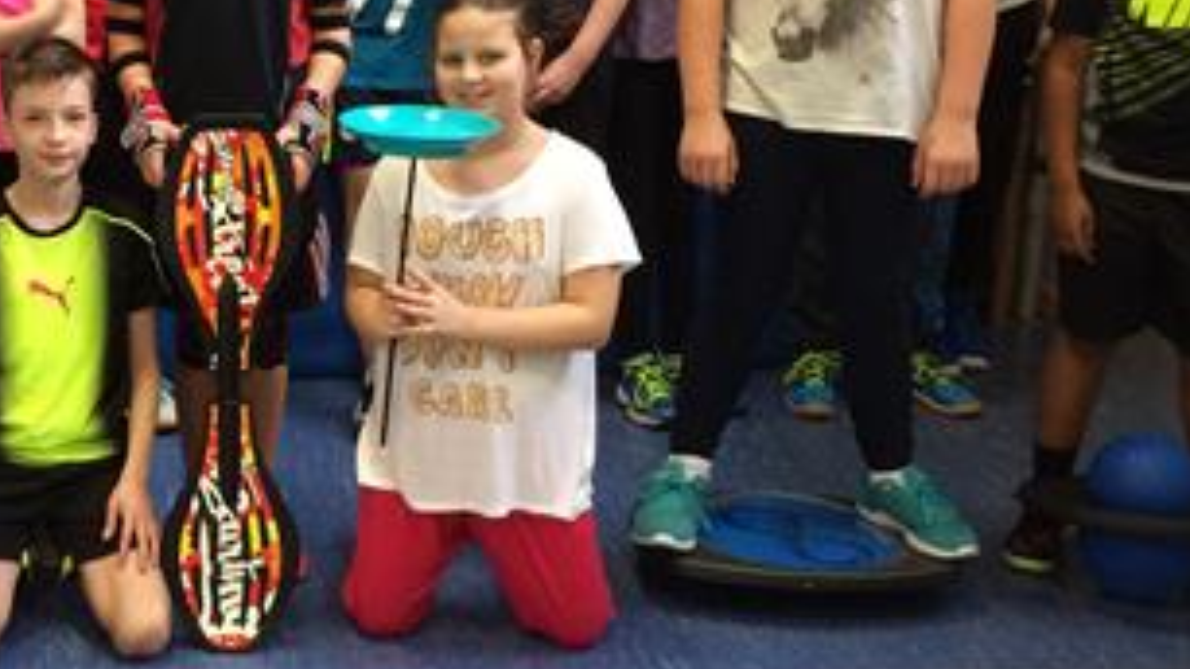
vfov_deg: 18.2
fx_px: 2082
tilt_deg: -14.8
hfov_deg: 30.4
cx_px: 109
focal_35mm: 66
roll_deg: +0.8
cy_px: 183
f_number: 2.2
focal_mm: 4.15
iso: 250
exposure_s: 1/33
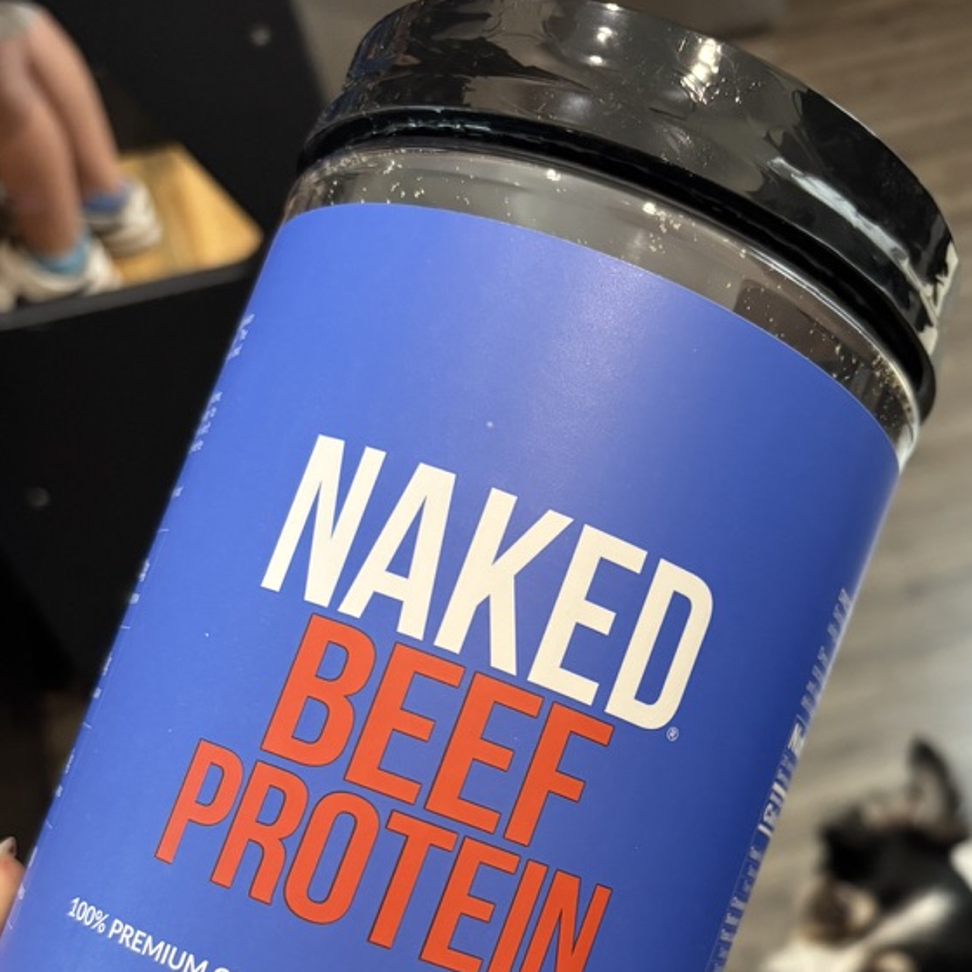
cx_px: 564
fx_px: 1334
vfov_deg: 39.0
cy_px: 727
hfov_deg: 39.9
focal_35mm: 42
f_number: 1.6
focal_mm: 5.96
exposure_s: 1/60
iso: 400
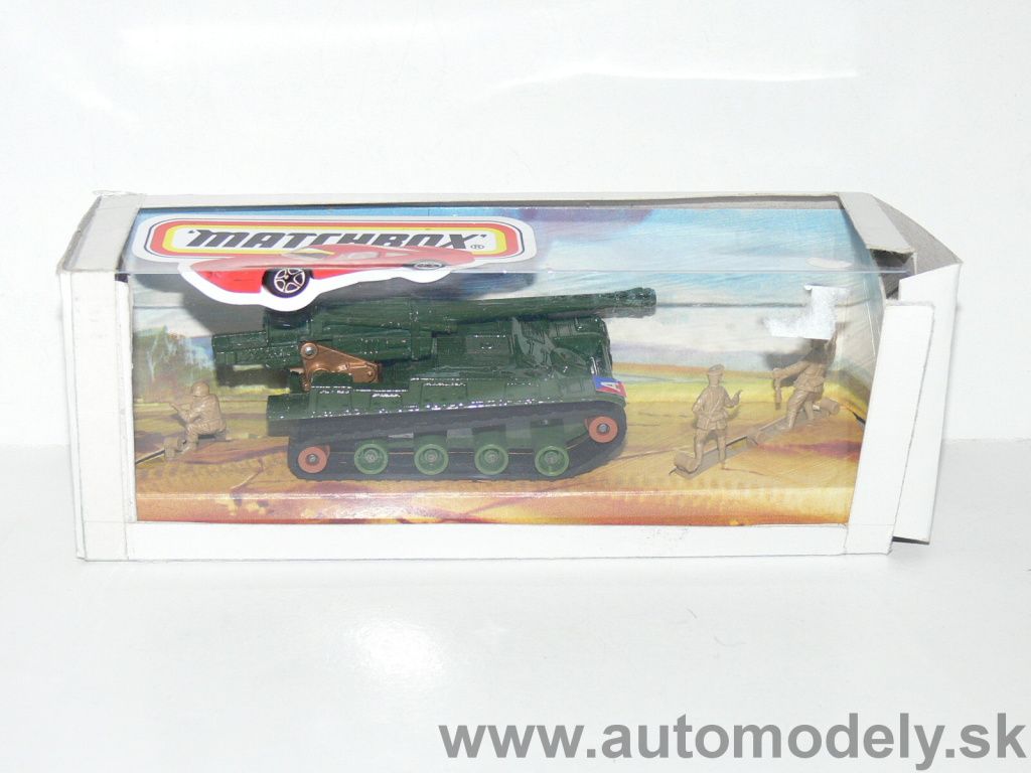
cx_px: 516
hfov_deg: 28.6
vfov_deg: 21.6
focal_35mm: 68
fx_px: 2025
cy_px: 386
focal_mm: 11.2
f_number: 3.2
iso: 100
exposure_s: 1/30
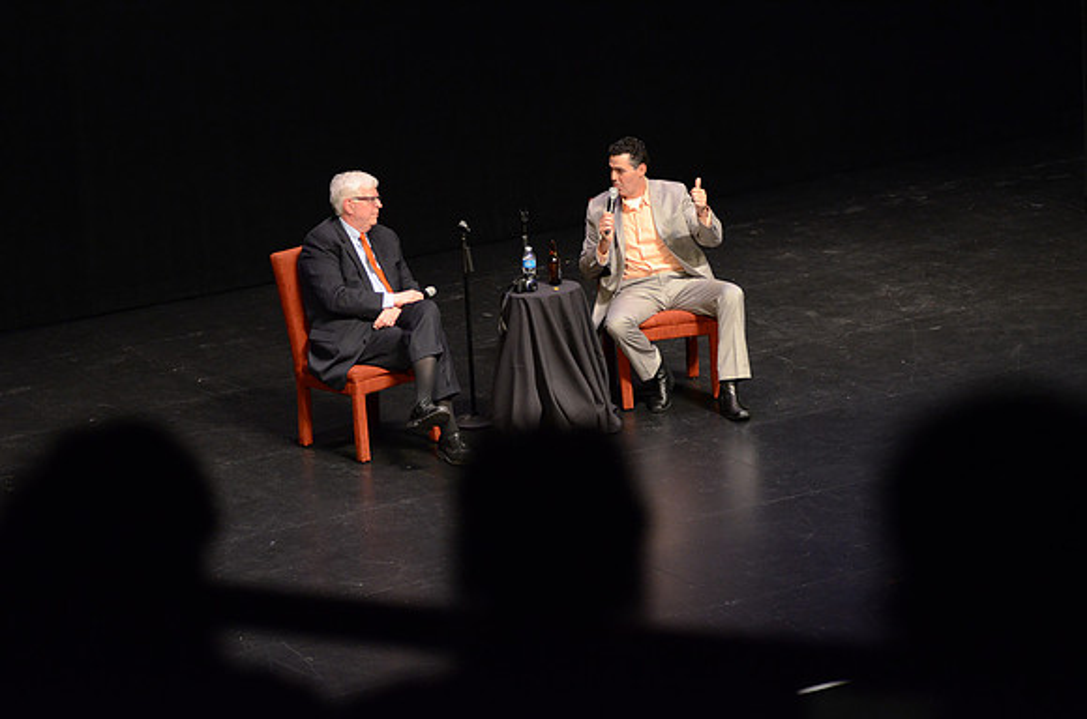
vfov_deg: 7.6
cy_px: 360
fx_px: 5423
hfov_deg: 11.4
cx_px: 544
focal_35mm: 180
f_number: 2.8
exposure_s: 1/160
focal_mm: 120
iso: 2500
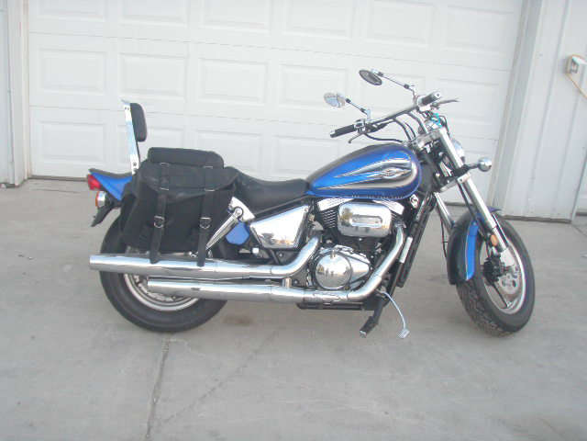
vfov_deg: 37.7
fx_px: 644
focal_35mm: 38
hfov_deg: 49.0
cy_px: 220
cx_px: 294
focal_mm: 6.7
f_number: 3.5
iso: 80
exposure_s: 1/60
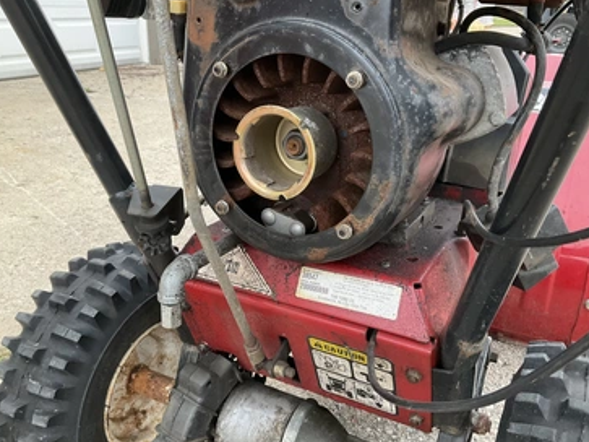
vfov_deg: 44.1
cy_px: 224
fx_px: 544
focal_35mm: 32
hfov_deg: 56.8
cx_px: 302
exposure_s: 1/60
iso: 80
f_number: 1.8
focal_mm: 3
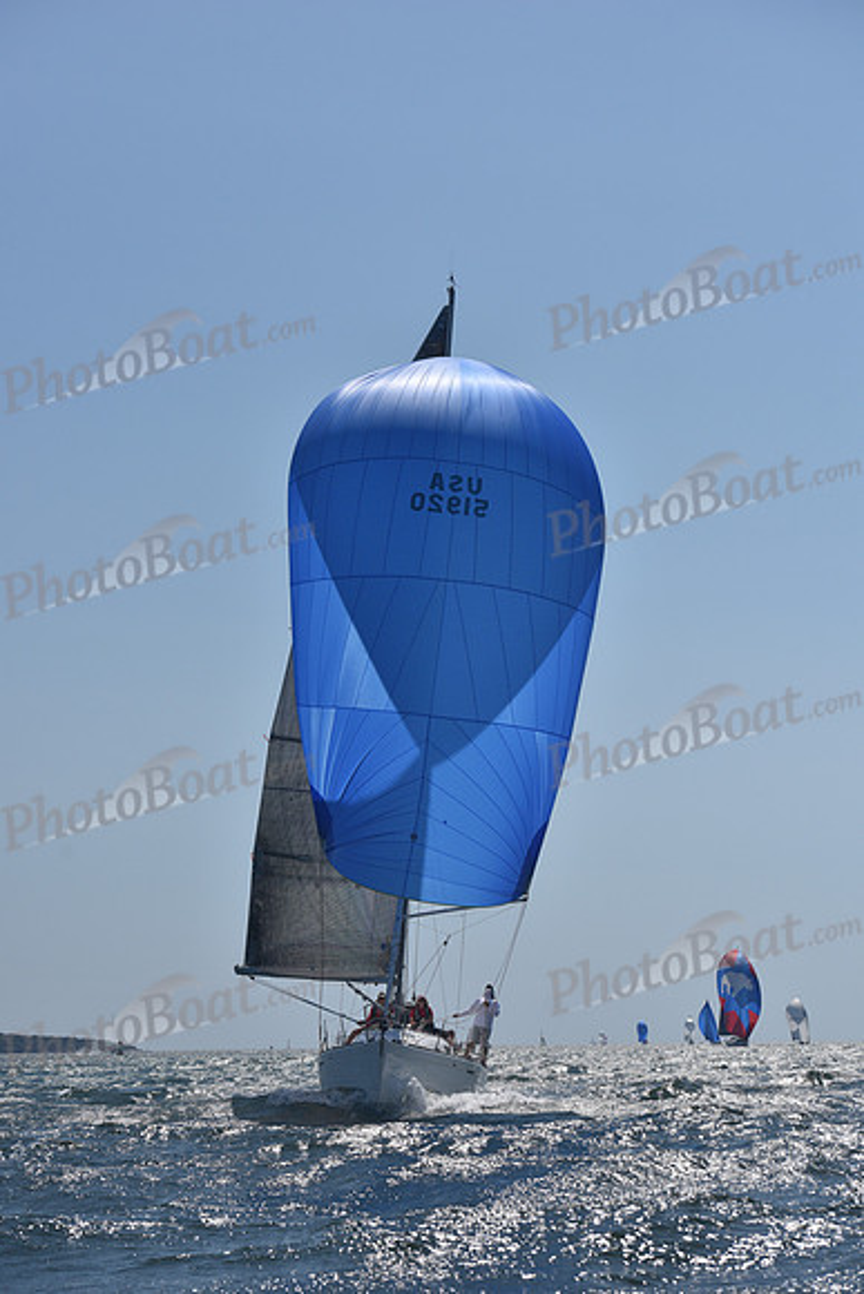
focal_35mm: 90
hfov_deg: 15.2
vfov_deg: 22.6
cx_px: 432
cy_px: 647
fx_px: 3238
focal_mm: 90
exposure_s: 1/1600
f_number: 6.3
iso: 250
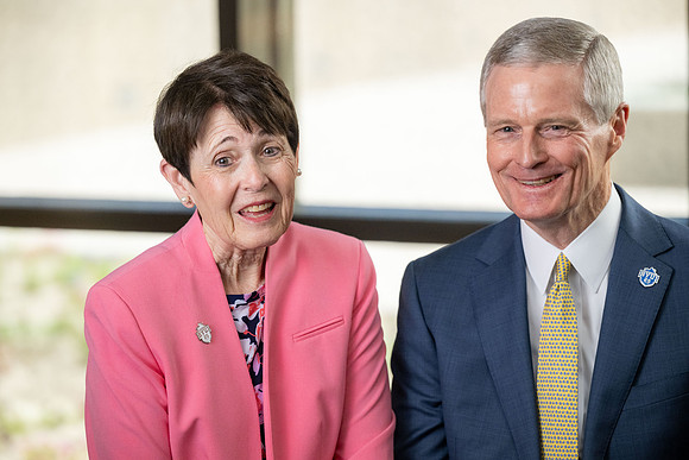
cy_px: 230
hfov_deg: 14.2
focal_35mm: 145
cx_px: 344
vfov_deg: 9.5
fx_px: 2776
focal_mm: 145
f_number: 4
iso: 2000
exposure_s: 1/400
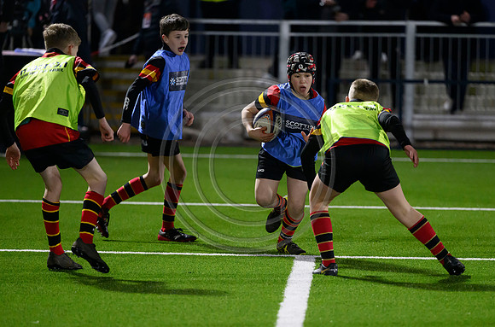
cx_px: 300
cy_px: 199
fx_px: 3373
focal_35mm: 246
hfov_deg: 8.4
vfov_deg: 5.5
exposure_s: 1/1000
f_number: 3.2
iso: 6400
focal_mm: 200
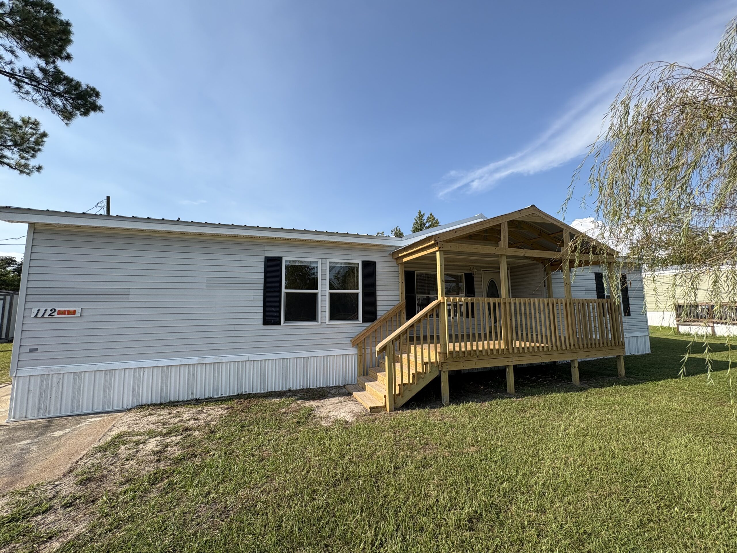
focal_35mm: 14
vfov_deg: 85.7
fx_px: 298
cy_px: 276
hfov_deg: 102.1
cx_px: 368
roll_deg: +0.8
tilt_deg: +7.2
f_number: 2.2
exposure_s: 1/1323
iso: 50
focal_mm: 2.22
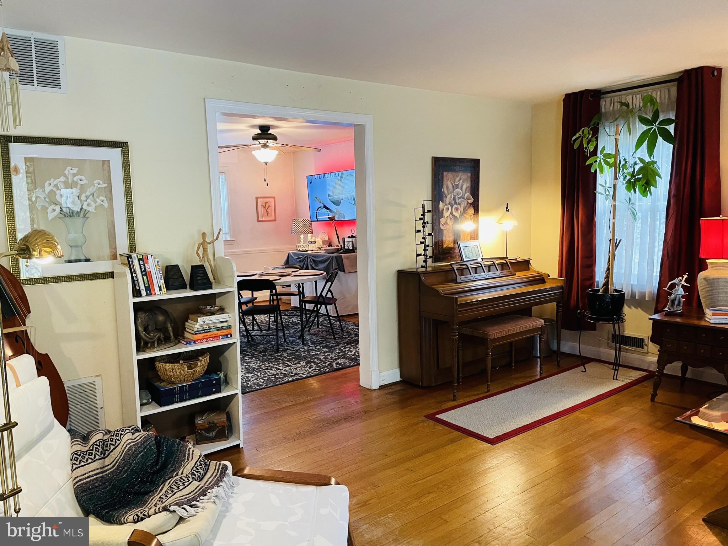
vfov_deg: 53.1
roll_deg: +1.8
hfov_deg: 67.3
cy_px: 273
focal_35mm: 26
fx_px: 547
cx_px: 364
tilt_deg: -8.1
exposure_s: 1/59
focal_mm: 4.2
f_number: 1.6
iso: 320
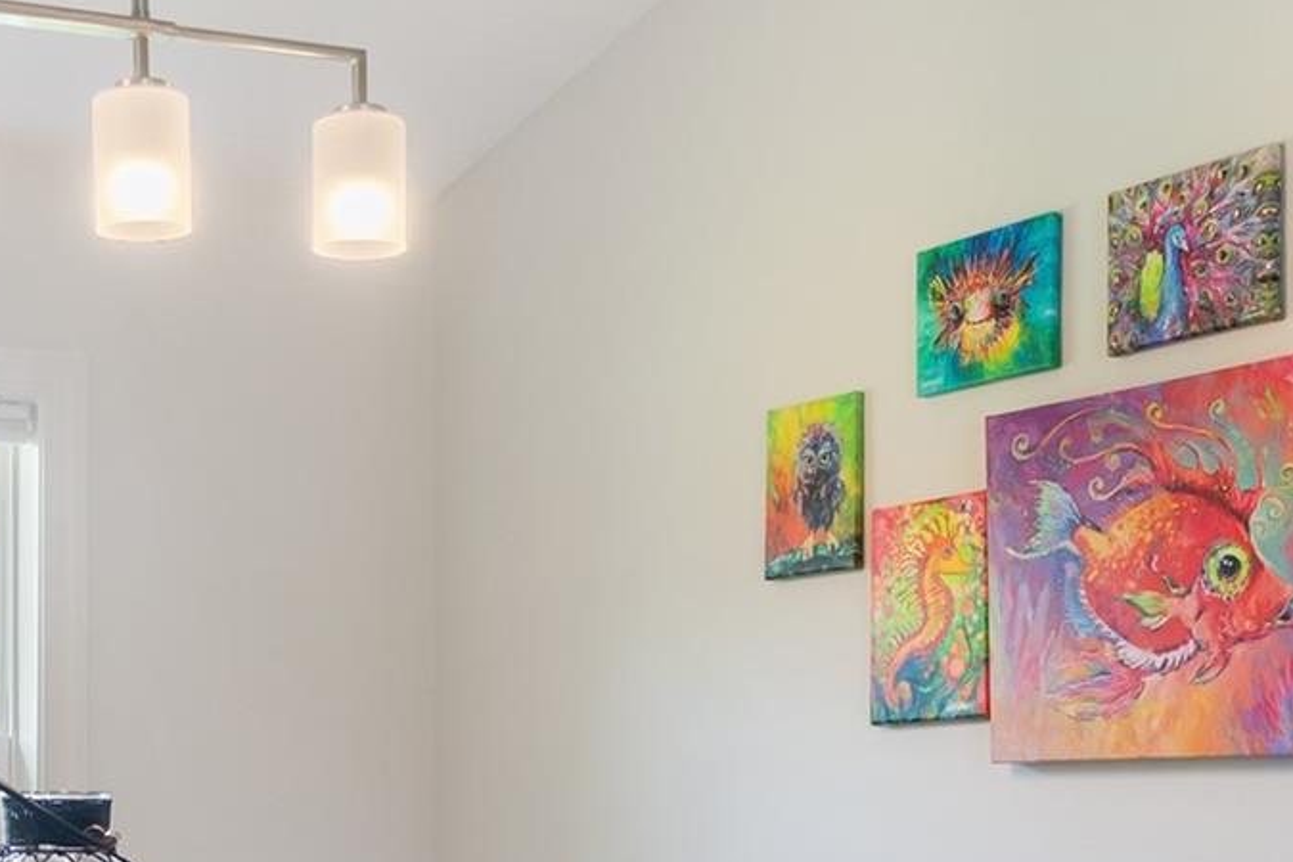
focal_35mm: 64
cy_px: 924
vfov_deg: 20.4
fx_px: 2298
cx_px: 222
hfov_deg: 30.5
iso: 640
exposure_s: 1/30
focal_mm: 18
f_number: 5.6
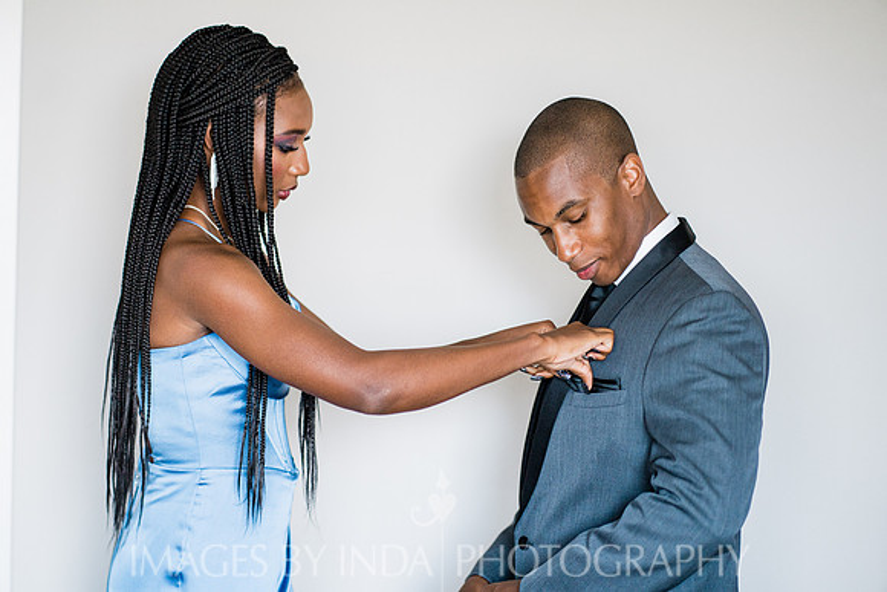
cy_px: 296
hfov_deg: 23.9
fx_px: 2095
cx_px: 444
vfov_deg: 16.1
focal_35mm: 85
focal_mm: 85
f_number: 2.2
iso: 400
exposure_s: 1/160
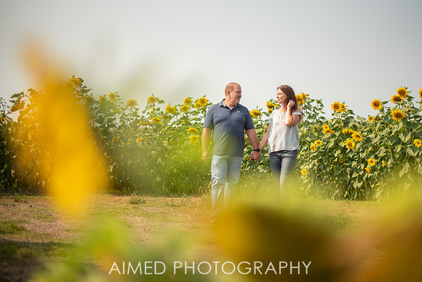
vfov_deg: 24.9
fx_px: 637
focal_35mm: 54
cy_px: 129
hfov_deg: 36.6
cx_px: 229
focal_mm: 50
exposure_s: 1/4000
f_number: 1.6
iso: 80
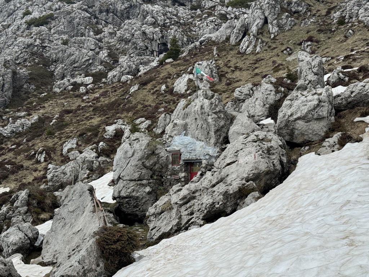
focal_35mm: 48
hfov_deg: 39.7
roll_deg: -1.5
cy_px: 138
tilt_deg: +4.4
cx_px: 184
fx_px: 512
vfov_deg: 30.3
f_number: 1.78
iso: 64
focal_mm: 6.76
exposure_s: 1/2415
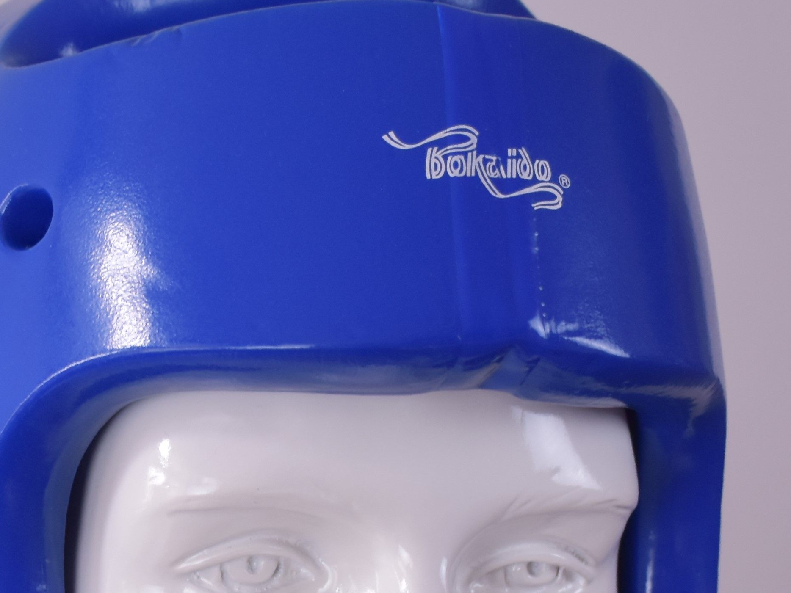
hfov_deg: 22.1
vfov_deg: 16.6
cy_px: 533
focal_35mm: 88
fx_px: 2011
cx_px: 207
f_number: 3.8
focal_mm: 24
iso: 500
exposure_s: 1/125
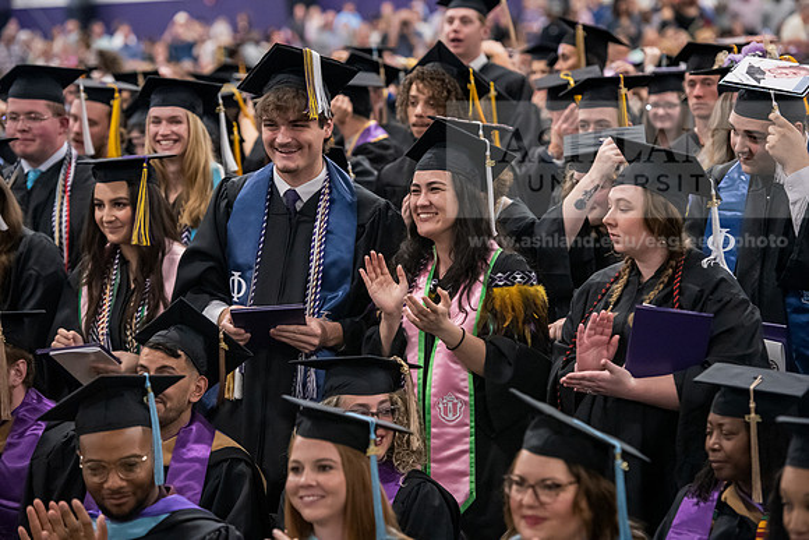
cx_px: 404
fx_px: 2810
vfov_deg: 11.0
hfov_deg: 16.4
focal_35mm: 125
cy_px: 270
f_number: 4
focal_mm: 125
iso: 4000
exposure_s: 1/200
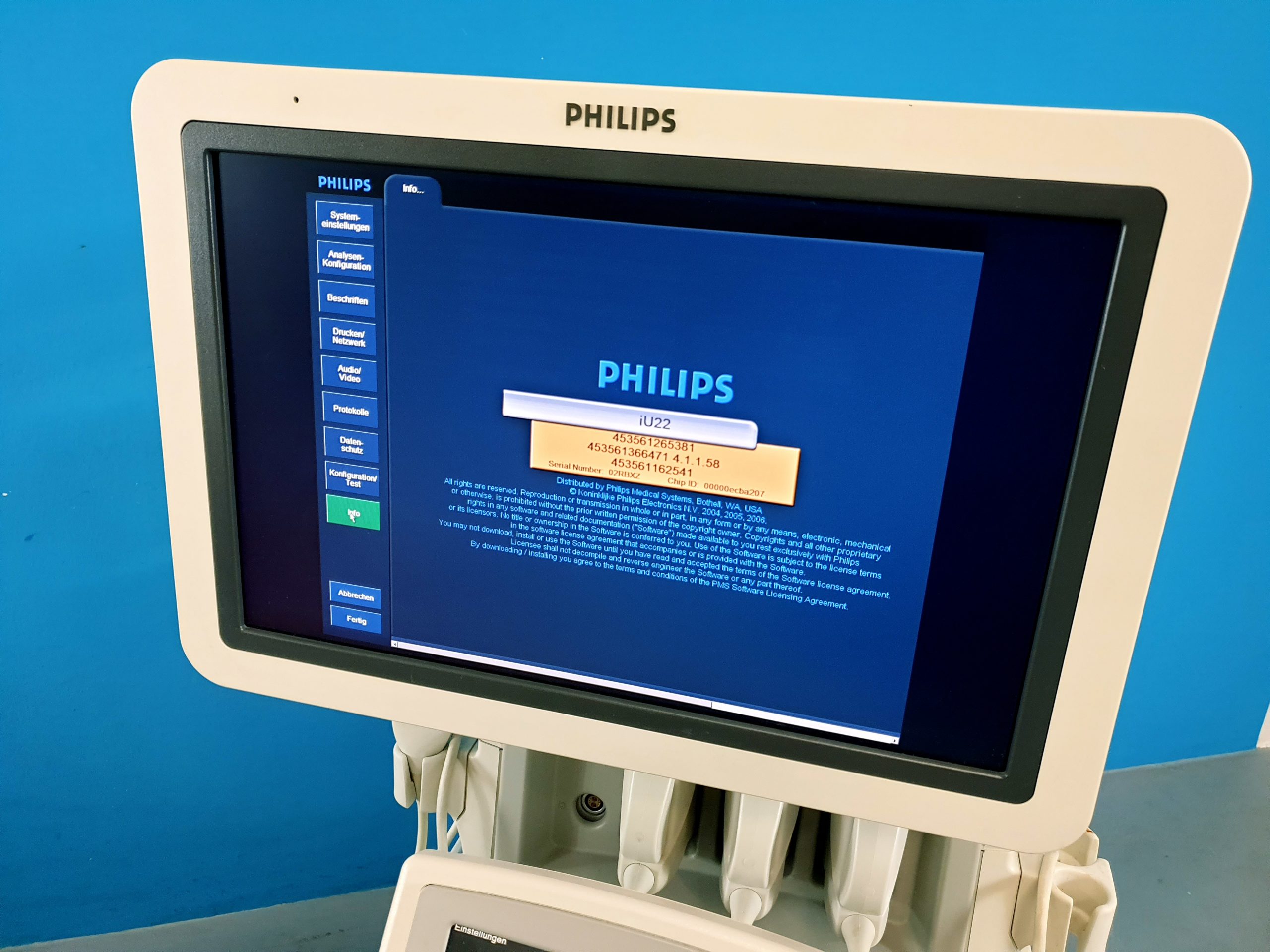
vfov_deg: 53.1
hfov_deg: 67.3
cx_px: 635
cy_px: 476
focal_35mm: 26
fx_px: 954
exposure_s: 1/50
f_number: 1.5
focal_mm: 4.3
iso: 125
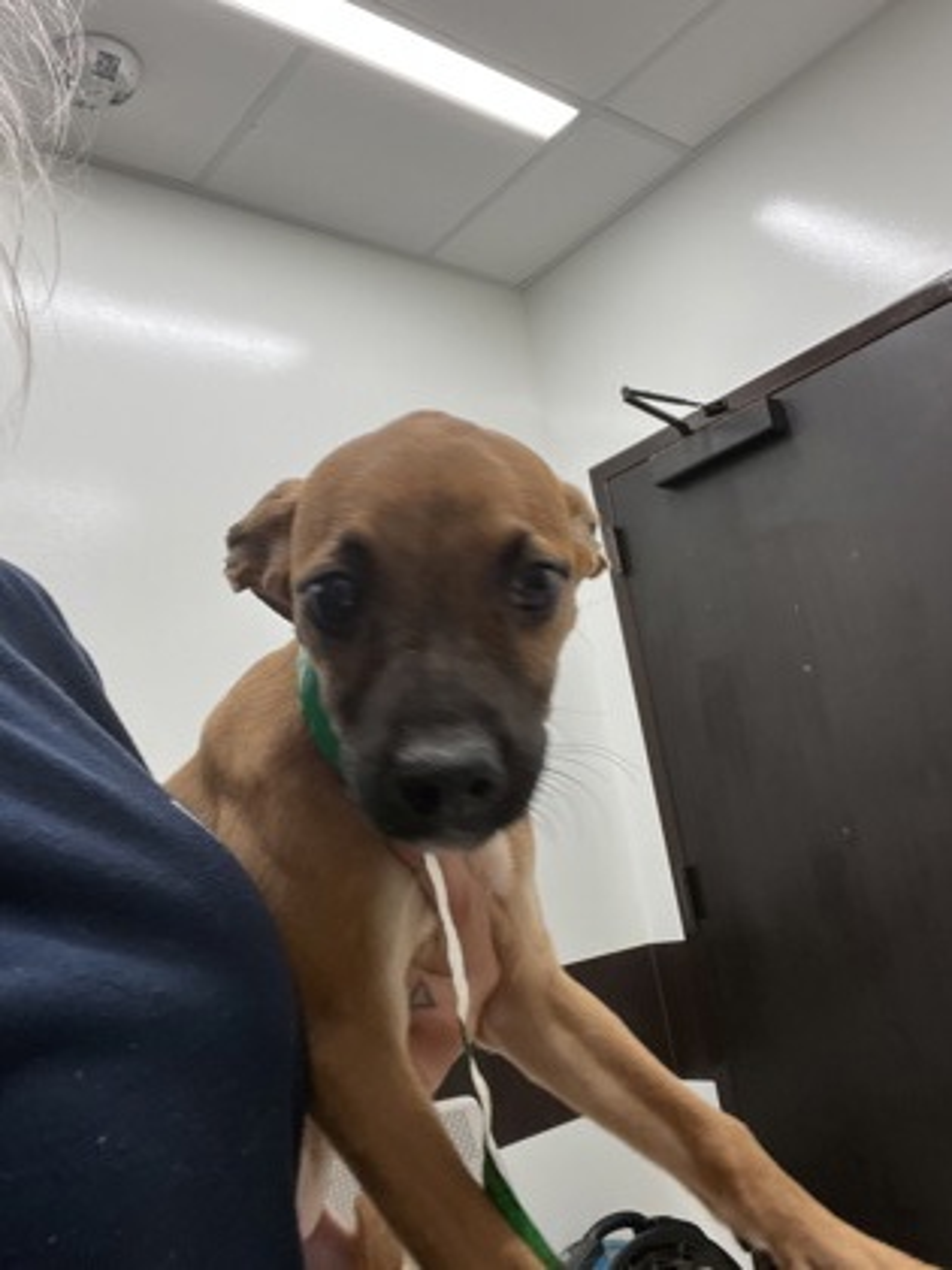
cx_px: 476
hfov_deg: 46.8
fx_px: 1100
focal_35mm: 30
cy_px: 635
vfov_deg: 60.0
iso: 50
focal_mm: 2.71
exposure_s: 1/60
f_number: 2.2
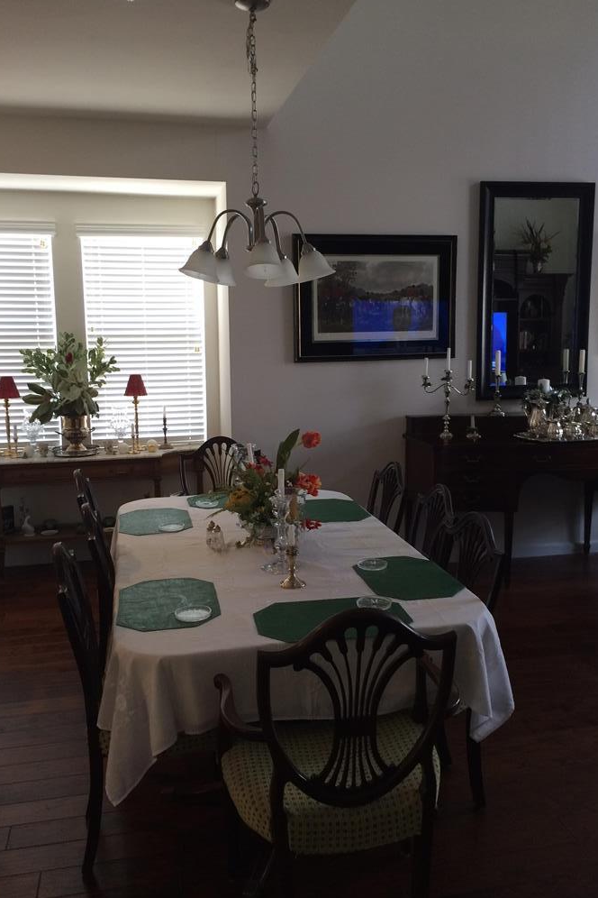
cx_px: 307
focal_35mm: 31
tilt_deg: -6.5
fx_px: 772
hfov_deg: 42.3
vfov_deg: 60.3
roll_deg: +2.1
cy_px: 440
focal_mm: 4.15
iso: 80
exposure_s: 1/30
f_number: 2.2
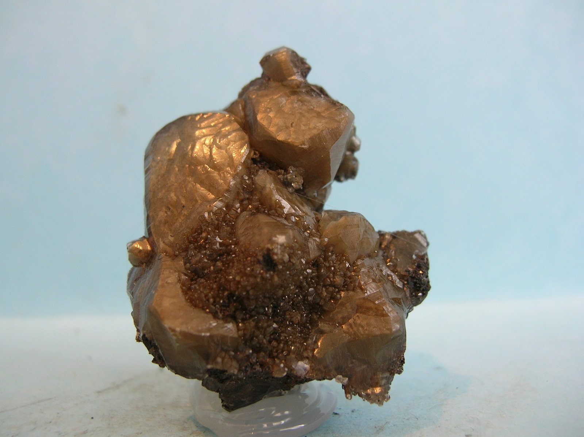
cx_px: 292
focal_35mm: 37
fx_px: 624
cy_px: 218
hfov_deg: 50.2
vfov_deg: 38.6
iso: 50
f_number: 2.7
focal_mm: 6.2
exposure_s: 1/8.3
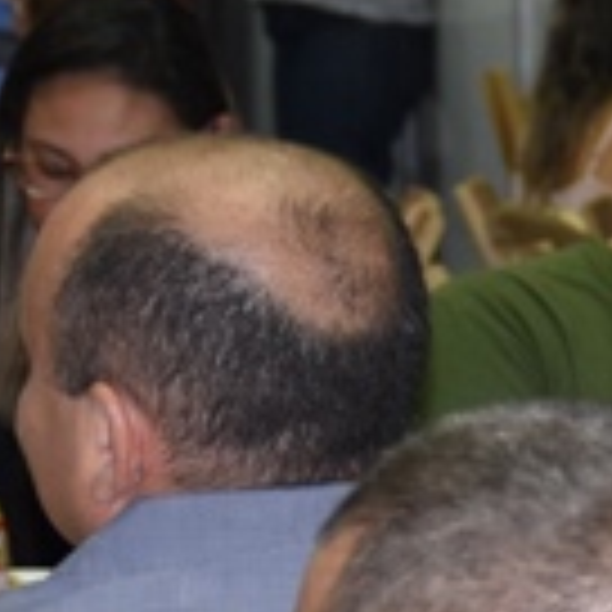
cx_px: 1296
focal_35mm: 462
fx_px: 9241
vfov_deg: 3.8
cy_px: 326
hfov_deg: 3.8
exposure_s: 1/60
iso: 560
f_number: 4.5
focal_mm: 48
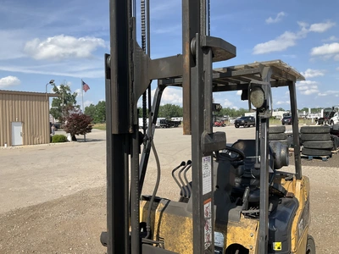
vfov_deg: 48.2
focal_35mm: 29
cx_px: 170
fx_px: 284
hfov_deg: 61.7
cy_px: 127
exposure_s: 1/1342
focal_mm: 3
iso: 25
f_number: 1.8
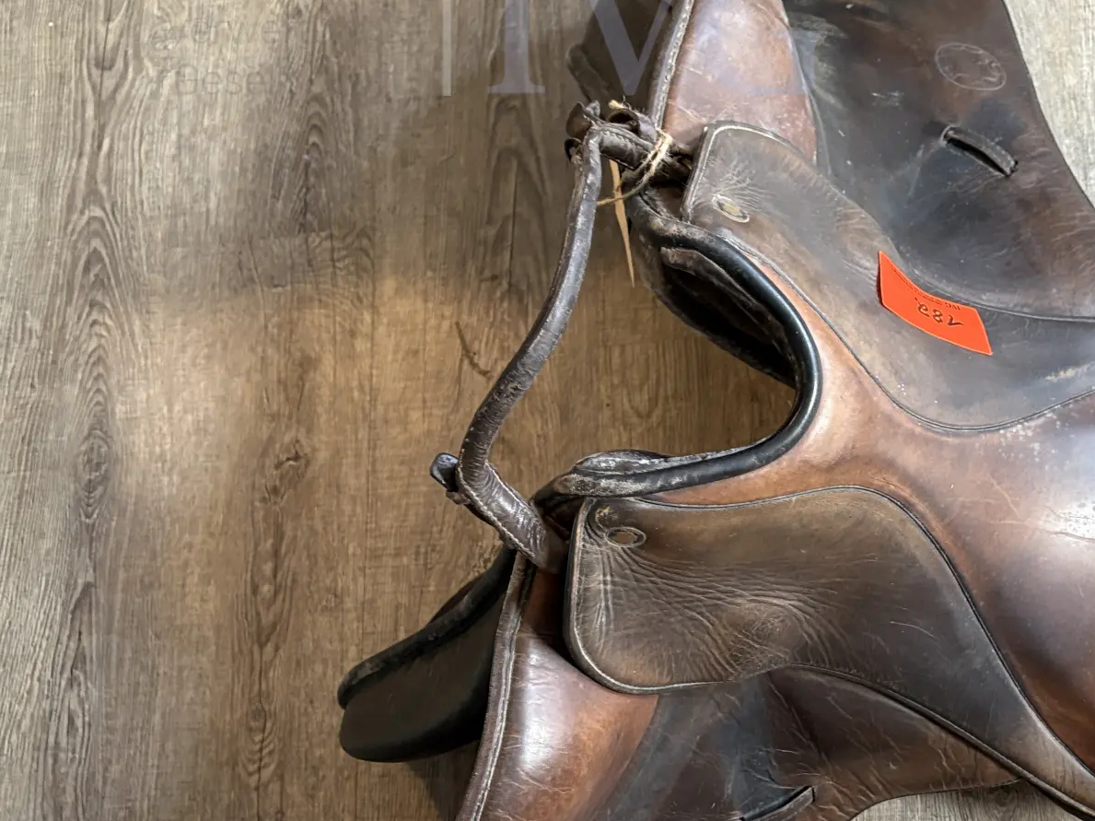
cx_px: 694
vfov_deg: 34.2
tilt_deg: -70.4
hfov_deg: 44.4
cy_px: 489
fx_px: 1328
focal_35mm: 42
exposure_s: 1/60
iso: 250
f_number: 1.6
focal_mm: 5.96
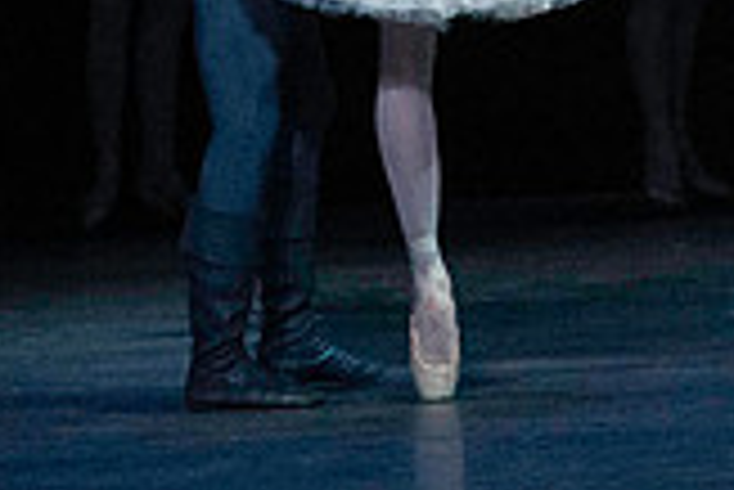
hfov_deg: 2.9
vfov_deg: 1.9
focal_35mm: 712
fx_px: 14529
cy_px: -294
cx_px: 779
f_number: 5
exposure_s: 1/400
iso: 25600
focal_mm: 200
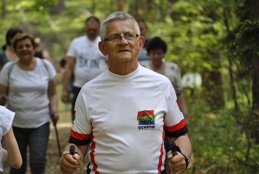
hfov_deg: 9.1
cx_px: 130
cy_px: 87
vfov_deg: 6.1
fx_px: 1622
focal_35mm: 225
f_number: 5
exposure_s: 1/200
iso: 800
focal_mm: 150
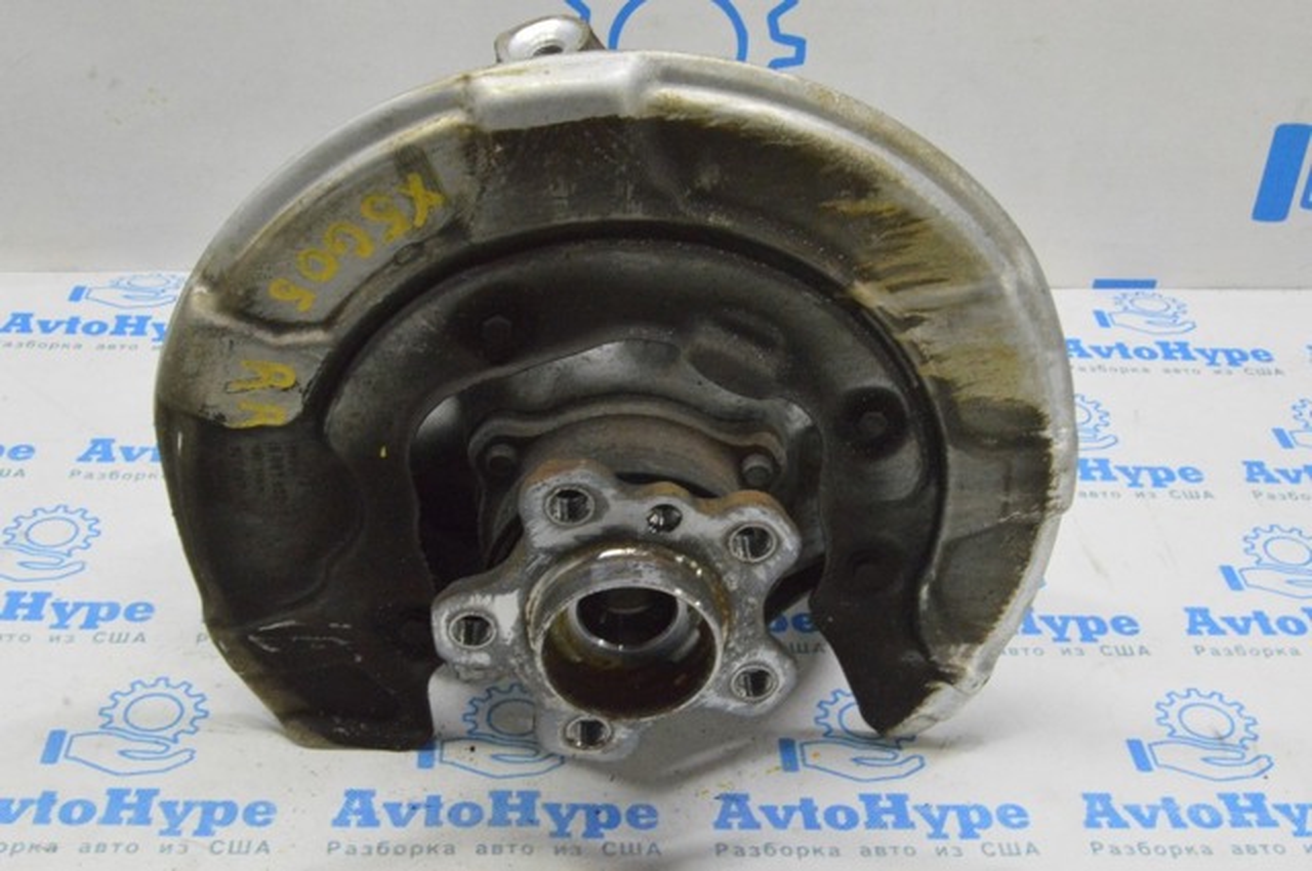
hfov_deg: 41.2
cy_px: 436
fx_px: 1747
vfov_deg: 28.0
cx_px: 656
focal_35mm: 48
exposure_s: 1/20
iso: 6400
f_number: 20
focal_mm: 32
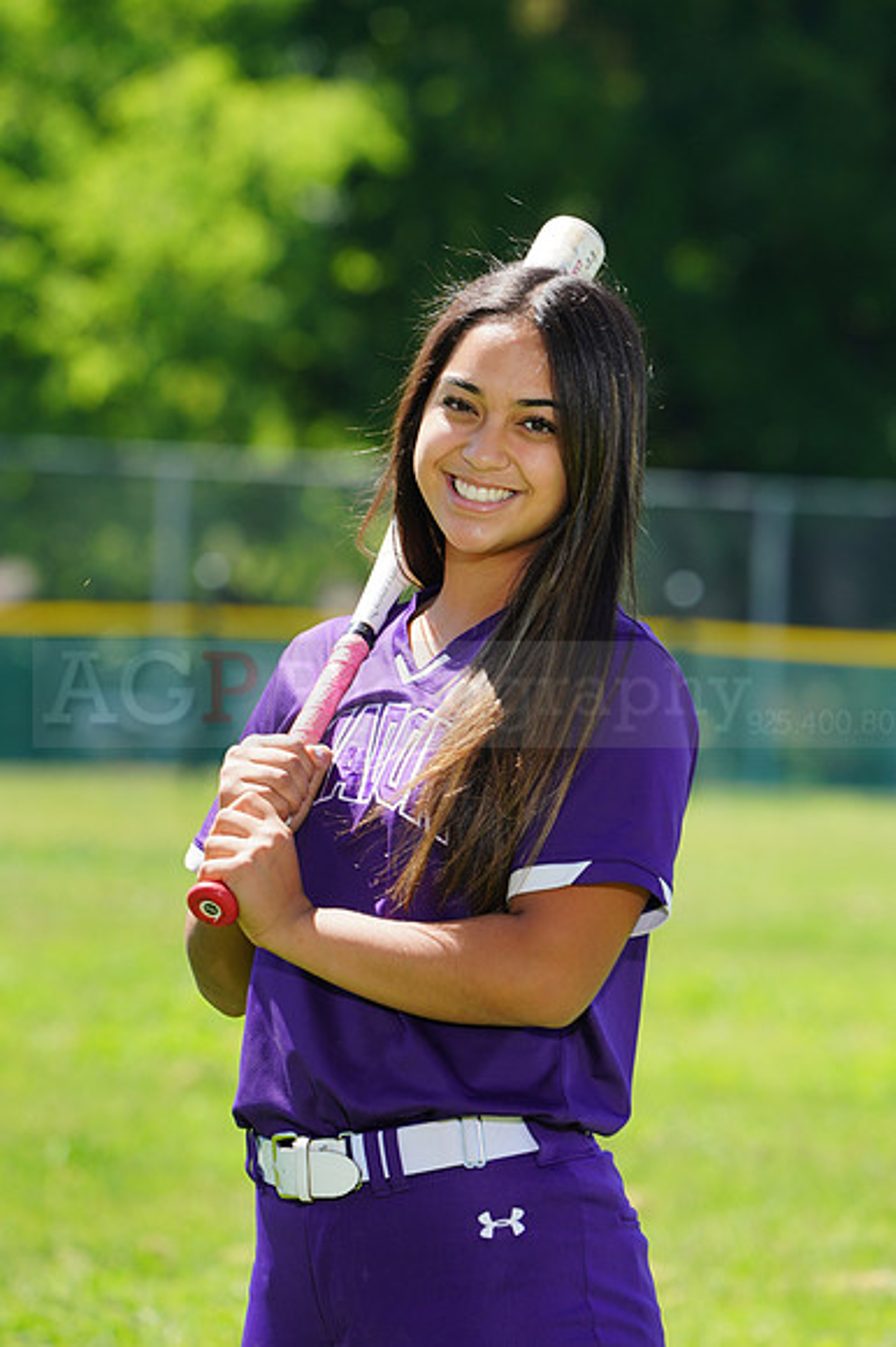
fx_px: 11213
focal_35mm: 300
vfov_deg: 6.9
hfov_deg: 4.6
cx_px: 448
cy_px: 674
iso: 200
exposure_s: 1/200
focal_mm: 300
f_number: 9
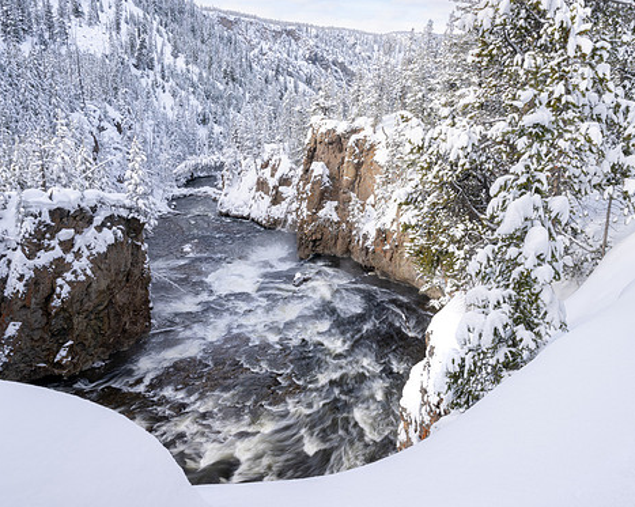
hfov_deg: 62.2
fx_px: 526
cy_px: 248
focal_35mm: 28
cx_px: 310
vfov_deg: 51.5
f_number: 22
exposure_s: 1/5
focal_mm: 24
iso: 125
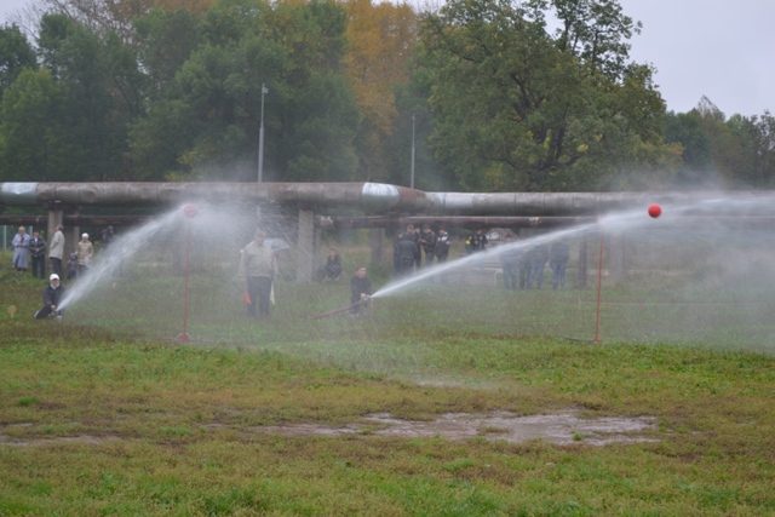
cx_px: 388
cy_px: 258
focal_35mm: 66
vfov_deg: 20.6
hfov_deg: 30.5
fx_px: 1421
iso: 100
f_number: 5.3
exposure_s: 1/60
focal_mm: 44
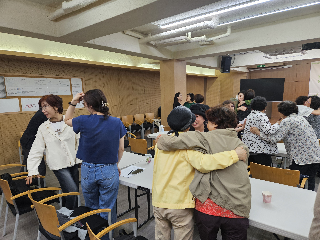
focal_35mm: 23
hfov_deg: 73.9
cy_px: 120
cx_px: 160
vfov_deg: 58.9
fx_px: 213
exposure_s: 1/120
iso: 80
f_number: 1.8
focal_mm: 5.4
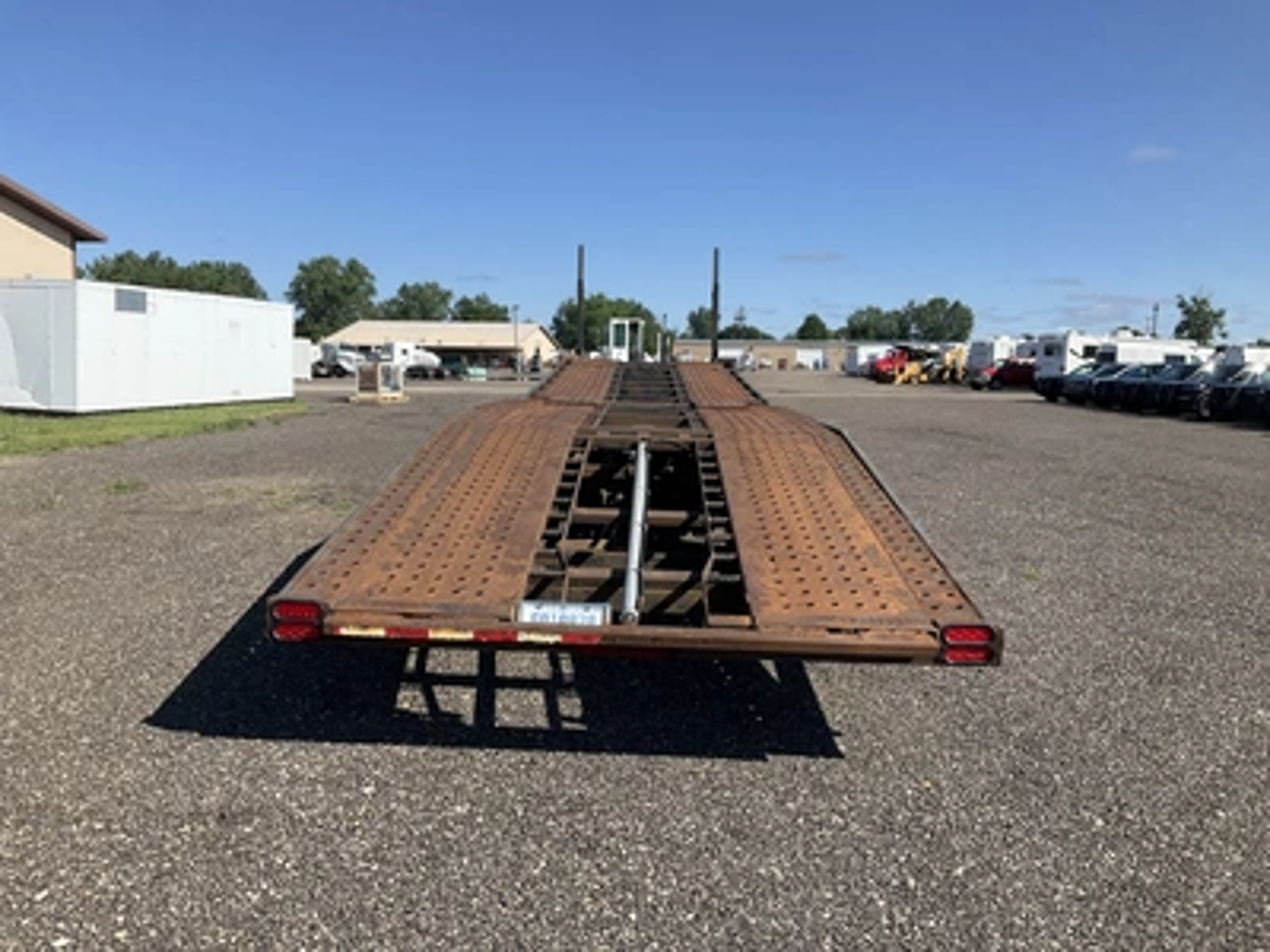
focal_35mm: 29
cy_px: 476
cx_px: 635
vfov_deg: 48.2
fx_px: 1064
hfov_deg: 61.7
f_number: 1.8
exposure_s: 1/1730
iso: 25
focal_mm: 3
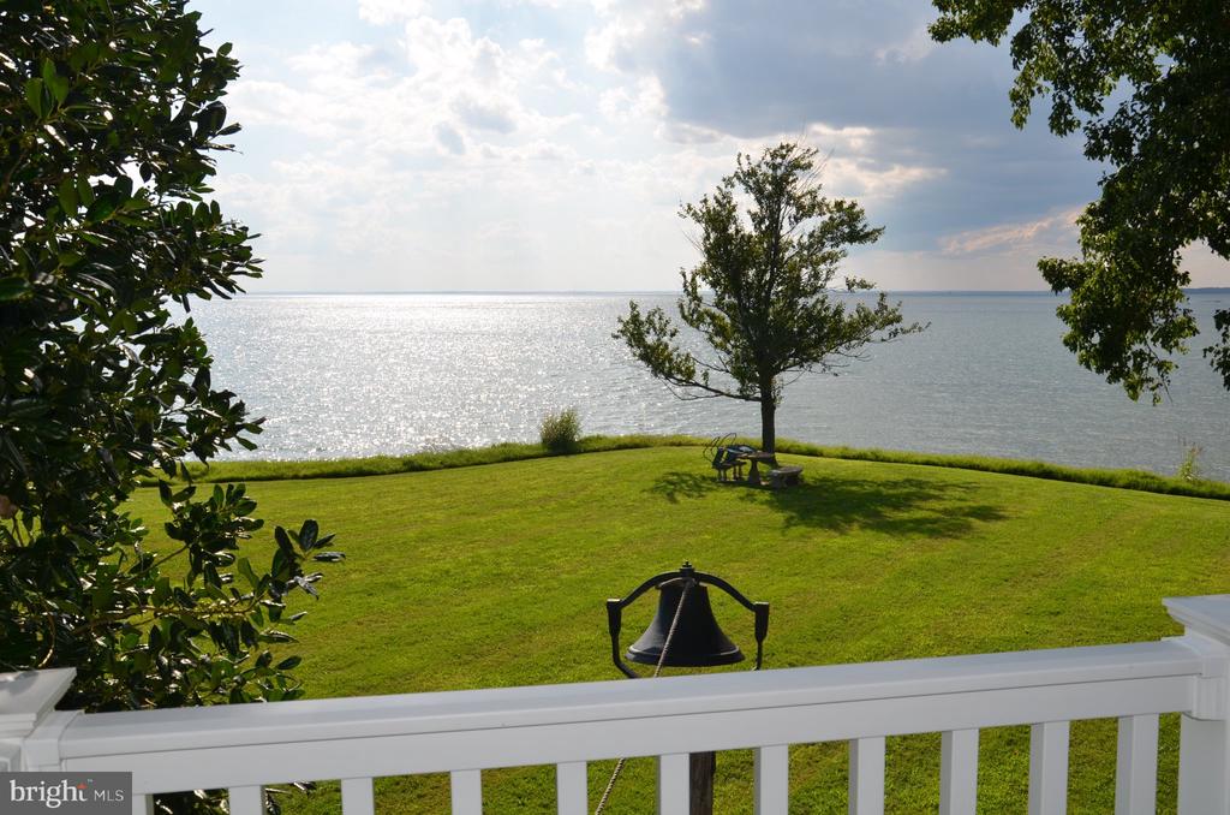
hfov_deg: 57.3
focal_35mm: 33
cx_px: 615
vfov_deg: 39.8
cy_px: 408
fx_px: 1125
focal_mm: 22
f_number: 10
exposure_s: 1/250
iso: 100
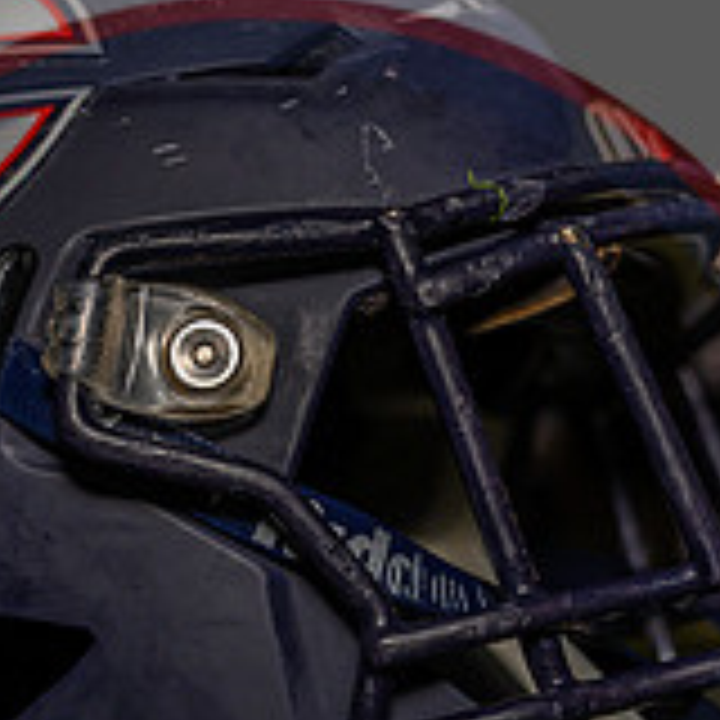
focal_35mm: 74
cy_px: 482
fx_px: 1741
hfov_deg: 23.3
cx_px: 238
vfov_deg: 23.3
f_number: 2.8
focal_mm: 24
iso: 160
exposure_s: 1/4000
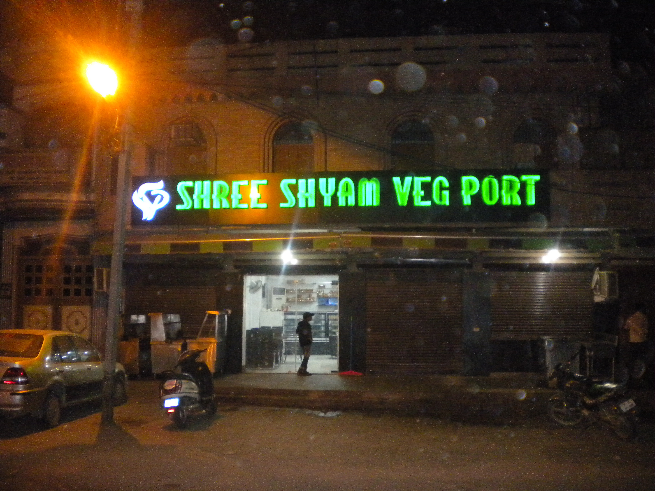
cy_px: 246
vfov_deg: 40.7
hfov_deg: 52.6
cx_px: 328
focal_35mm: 35
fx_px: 662
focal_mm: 6.3
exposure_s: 1/30
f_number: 3.1
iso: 800
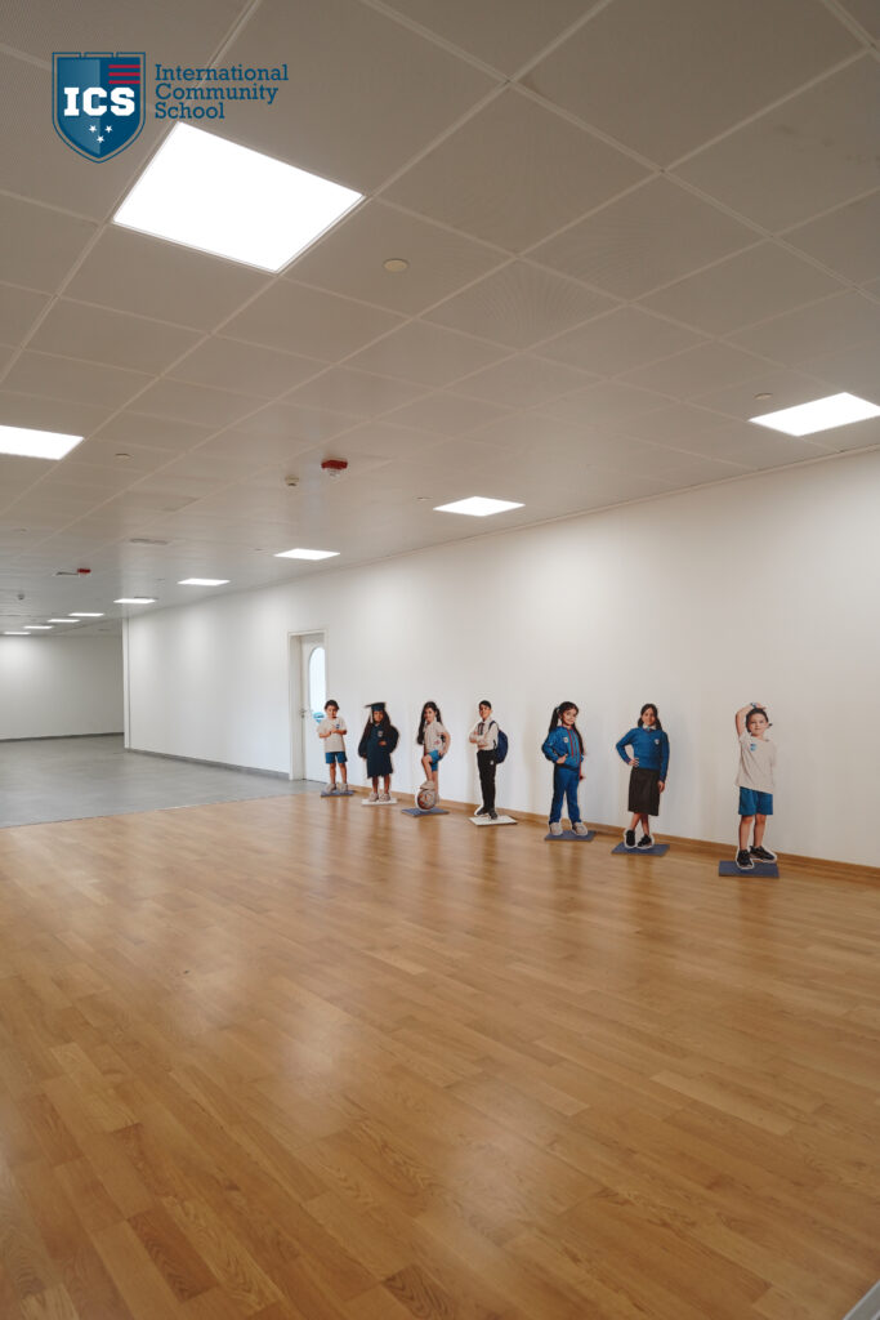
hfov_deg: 57.2
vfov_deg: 78.6
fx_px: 806
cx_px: 440
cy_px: 660
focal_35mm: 22
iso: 500
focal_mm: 14.7
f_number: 2.8
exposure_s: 1/160
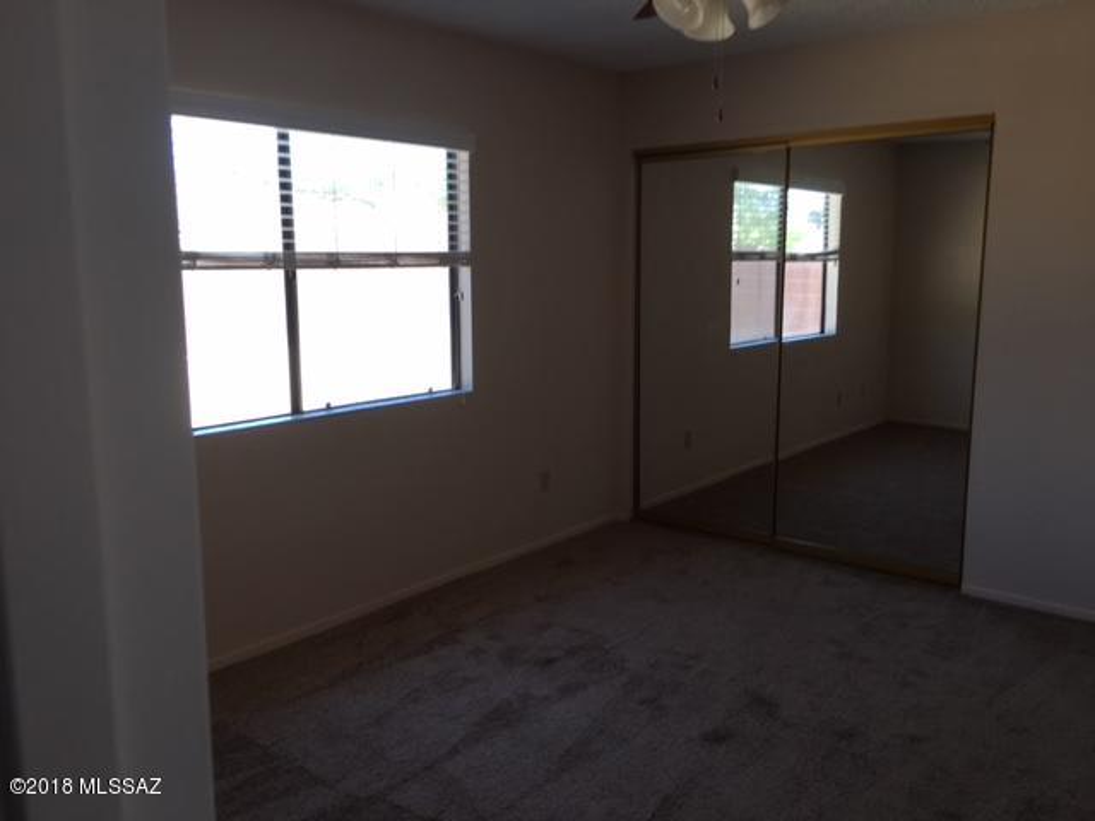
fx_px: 917
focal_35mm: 29
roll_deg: +0.3
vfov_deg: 48.2
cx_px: 548
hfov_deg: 61.7
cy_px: 410
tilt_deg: -10.1
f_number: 2.2
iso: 32
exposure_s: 1/120
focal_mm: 4.15
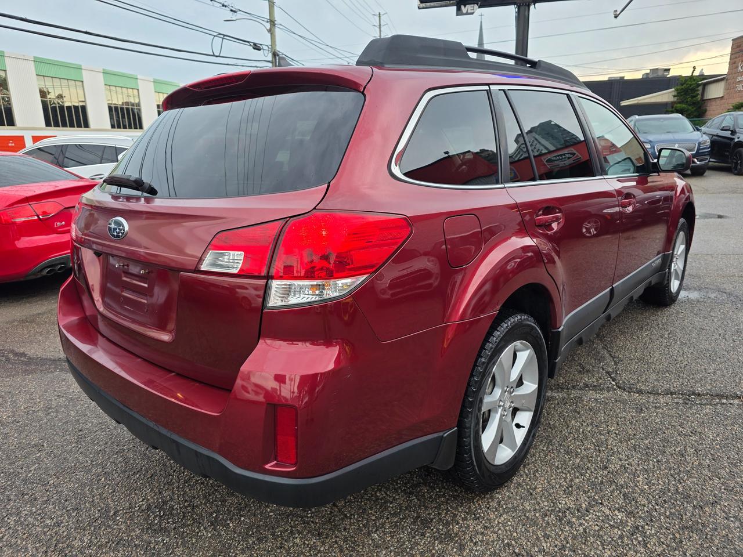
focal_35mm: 23
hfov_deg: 73.9
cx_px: 372
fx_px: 494
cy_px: 278
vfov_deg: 58.9
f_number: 1.7
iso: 12
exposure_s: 1/76.8
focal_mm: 6.3
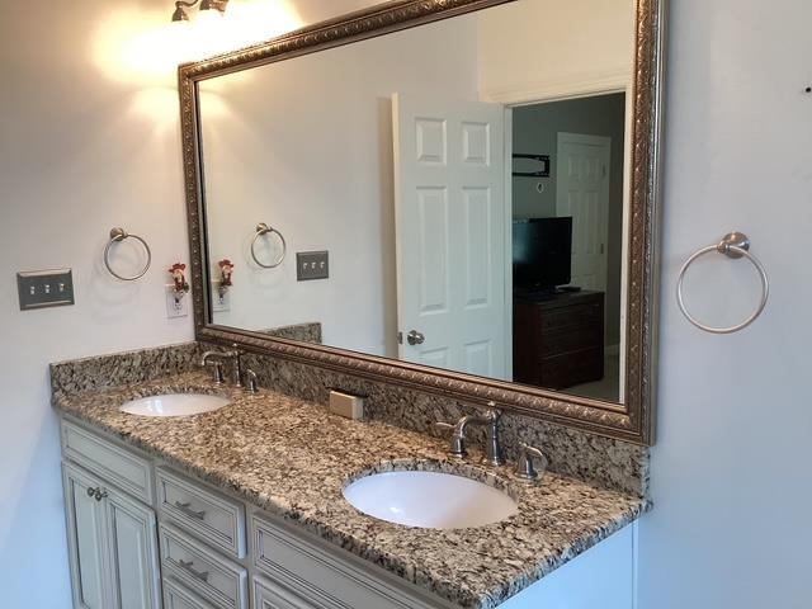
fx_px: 727
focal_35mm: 31
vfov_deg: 45.4
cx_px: 406
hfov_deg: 58.4
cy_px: 304
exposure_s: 1/60
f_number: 2.4
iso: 250
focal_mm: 3.3
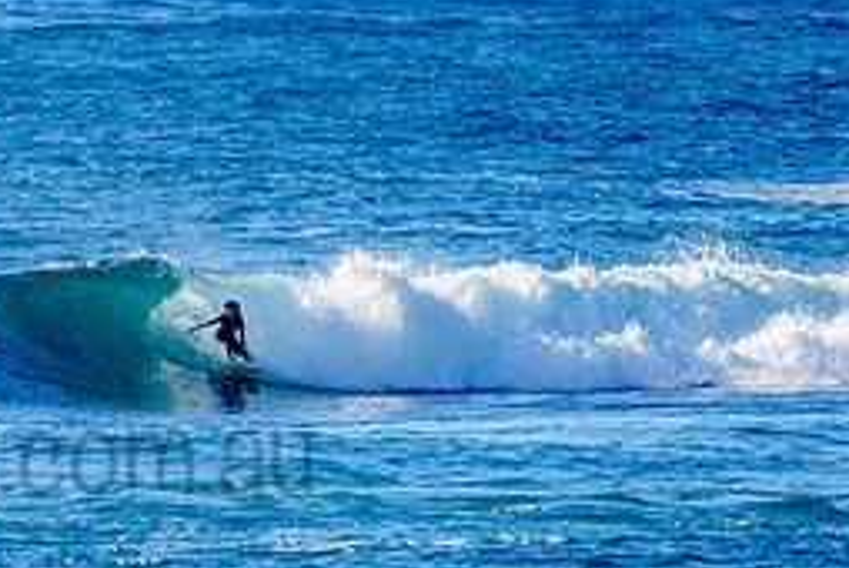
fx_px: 33054
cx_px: 179
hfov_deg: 1.5
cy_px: 321
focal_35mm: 1400
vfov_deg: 1.0
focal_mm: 500
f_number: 5.6
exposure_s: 1/2000
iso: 250
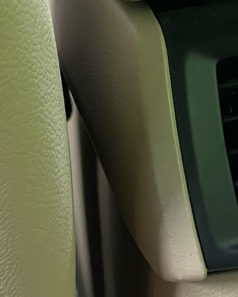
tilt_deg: -36.4
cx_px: 391
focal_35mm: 165
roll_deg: -1.1
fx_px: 1453
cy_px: 119
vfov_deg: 11.7
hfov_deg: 9.1
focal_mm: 6
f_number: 2
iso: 1000
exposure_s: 1/33
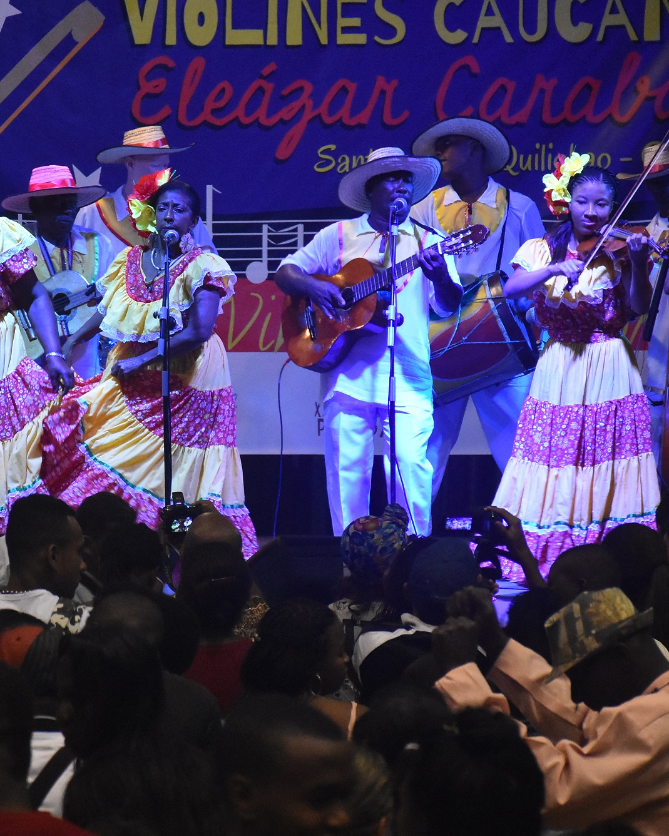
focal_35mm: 249
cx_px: 237
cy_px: 404
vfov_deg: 7.8
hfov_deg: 6.2
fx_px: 6157
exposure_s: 1/60
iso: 4000
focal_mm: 105
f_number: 5.6
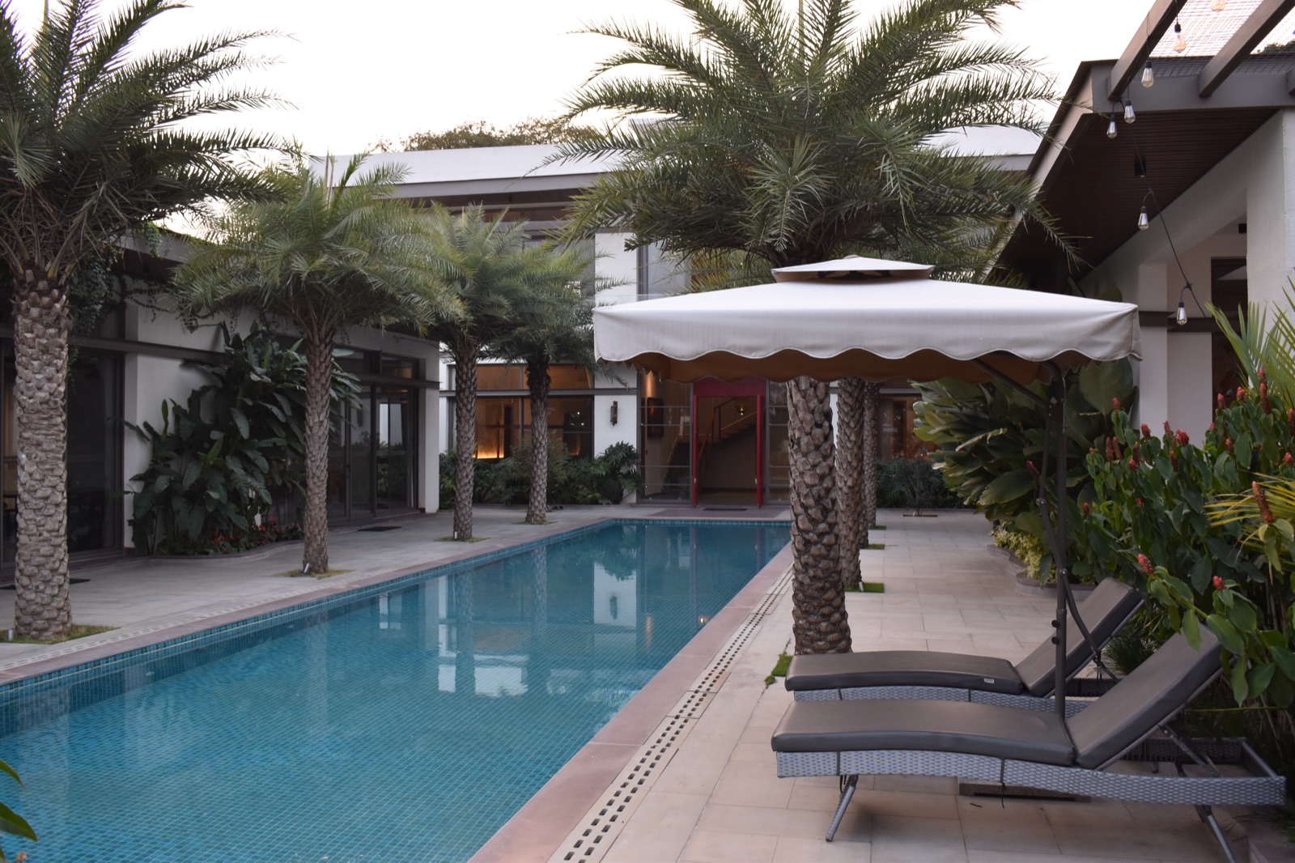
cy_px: 432
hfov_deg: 57.2
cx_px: 648
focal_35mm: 33
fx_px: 1187
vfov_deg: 40.0
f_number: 5
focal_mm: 22
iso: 500
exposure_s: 1/100
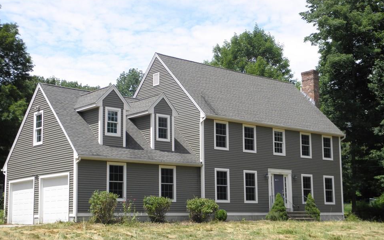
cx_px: 202
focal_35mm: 53
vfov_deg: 24.4
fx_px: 555
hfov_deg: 38.2
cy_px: 148
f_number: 7.8
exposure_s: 1/160
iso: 125
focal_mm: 8.6
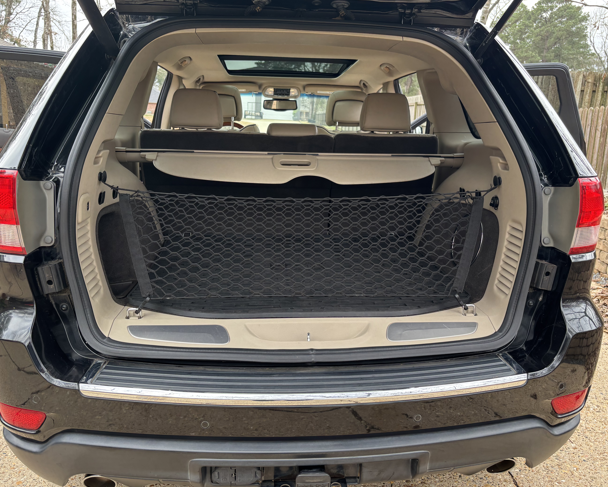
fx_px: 504
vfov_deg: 51.5
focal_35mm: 28
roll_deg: -3.0
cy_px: 244
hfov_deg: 62.2
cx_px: 309
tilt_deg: -10.7
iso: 40
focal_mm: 5.96
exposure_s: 1/140
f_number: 1.6
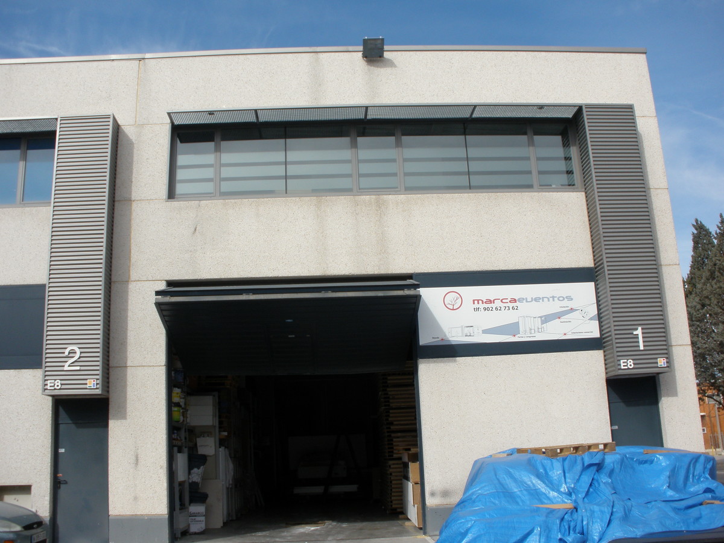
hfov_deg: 51.4
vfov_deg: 39.7
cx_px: 362
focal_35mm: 36
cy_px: 272
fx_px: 753
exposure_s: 1/400
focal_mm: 6.3
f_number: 5.6
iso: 80
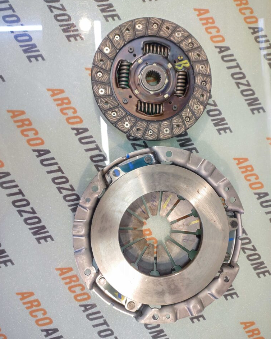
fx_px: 181
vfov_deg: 86.3
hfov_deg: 73.8
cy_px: 180
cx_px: 137
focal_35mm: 18
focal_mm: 4.74
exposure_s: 1/33
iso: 1103
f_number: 1.79
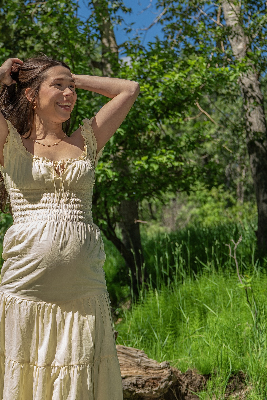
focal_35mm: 50
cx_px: 85
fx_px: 556
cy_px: 232
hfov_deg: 26.8
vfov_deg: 39.5
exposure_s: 1/1250
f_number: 2.8
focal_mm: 28
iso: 64
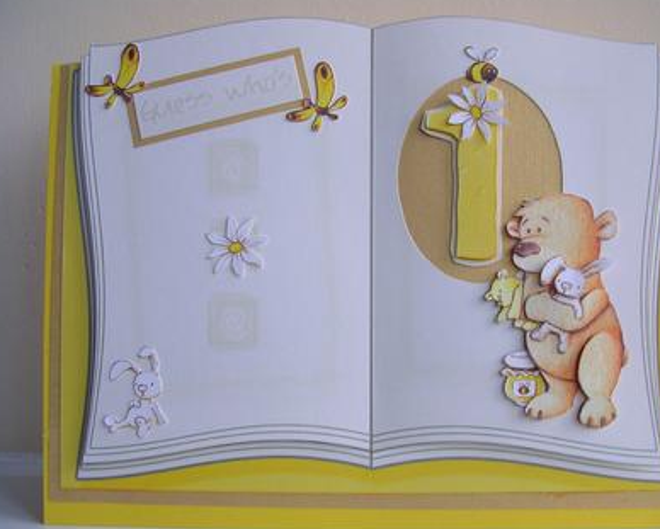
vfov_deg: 34.9
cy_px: 276
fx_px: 841
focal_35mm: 43
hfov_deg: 42.8
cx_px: 378
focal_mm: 5.8
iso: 50
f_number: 2.8
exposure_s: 1/23.5
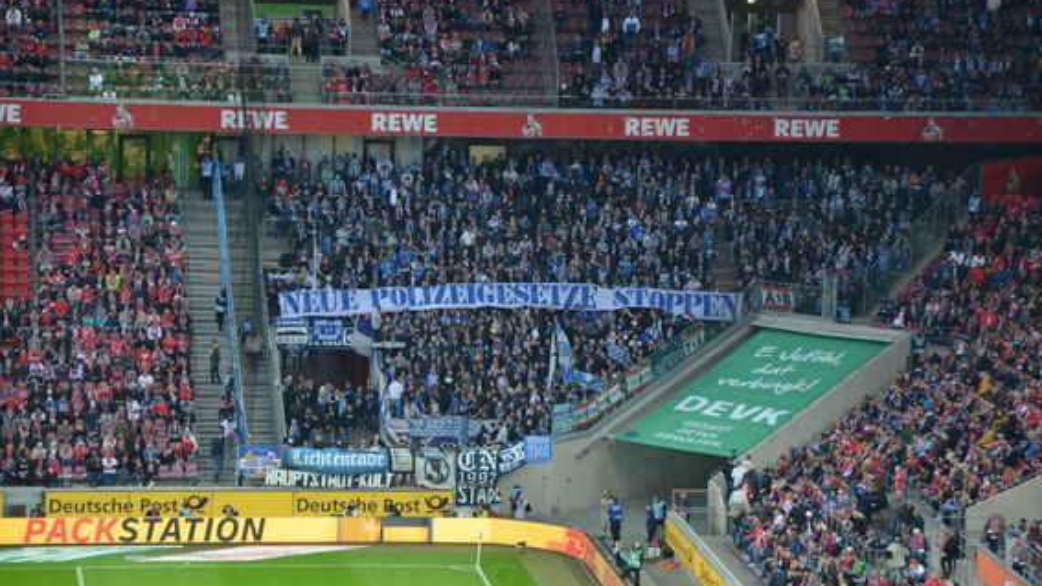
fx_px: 4574
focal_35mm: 166
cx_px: 522
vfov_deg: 7.3
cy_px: 276
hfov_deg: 13.0
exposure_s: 1/125
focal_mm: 105
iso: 1600
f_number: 5.6
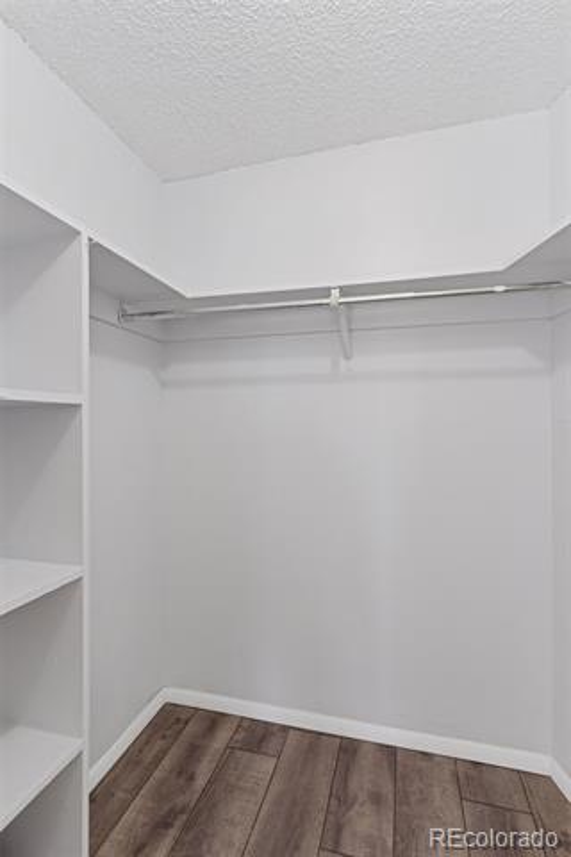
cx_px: 286
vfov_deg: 93.3
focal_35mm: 17
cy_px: 428
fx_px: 404
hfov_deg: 70.4
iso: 400
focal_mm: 17
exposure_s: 1/10
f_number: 8
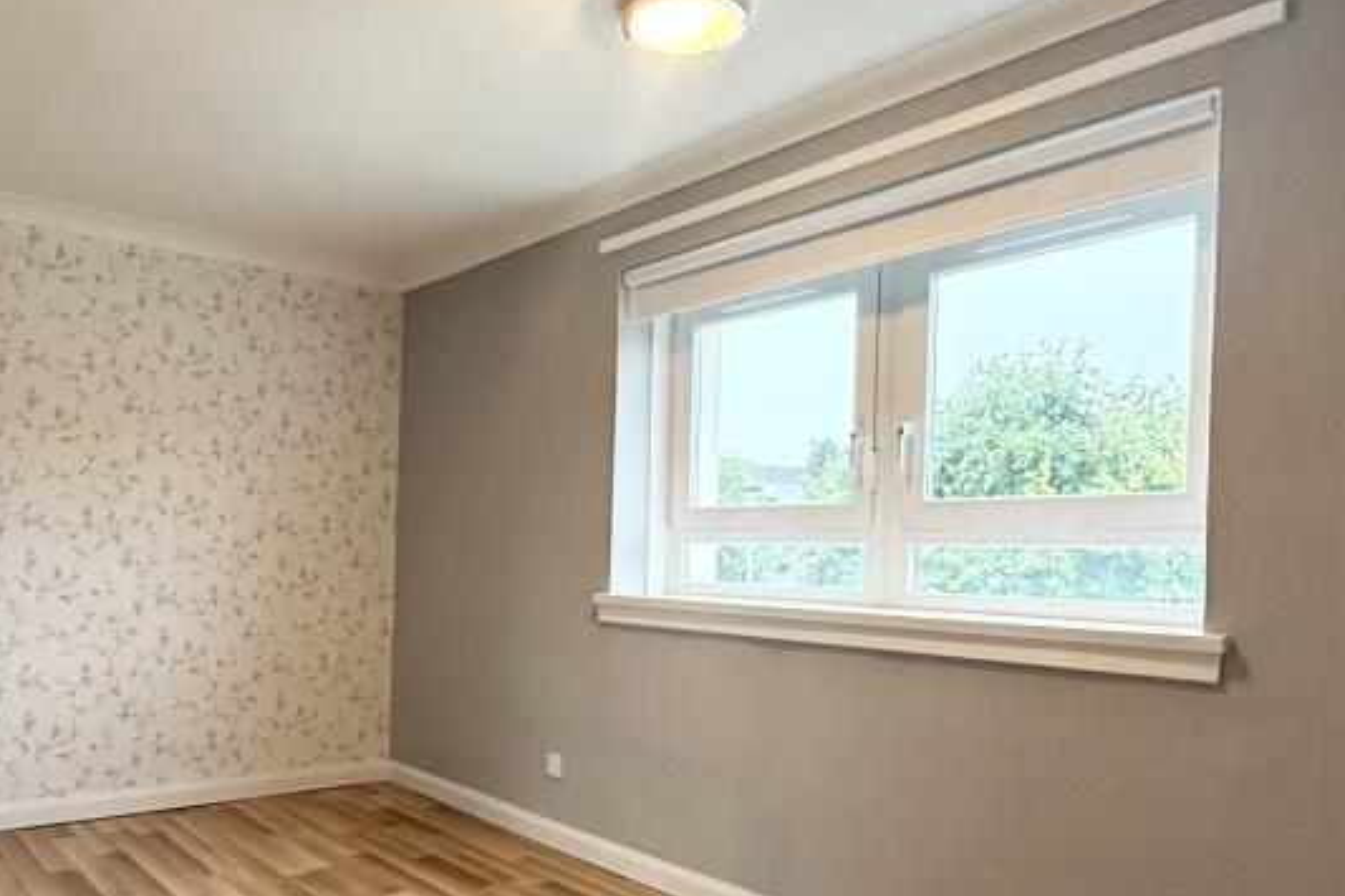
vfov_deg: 45.9
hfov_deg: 64.5
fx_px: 1046
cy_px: 575
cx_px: 500
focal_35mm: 28
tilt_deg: -1.3
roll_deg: -1.2
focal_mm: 2.22
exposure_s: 1/100
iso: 400
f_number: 2.2
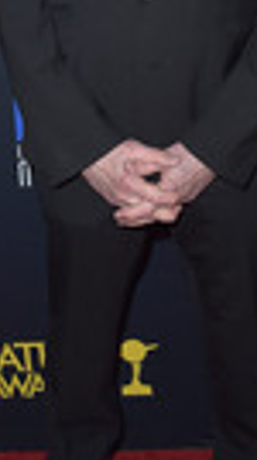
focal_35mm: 100
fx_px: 1216
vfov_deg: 21.0
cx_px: 163
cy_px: 55
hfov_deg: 12.1
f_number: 6.3
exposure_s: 1/250
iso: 250
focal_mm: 32
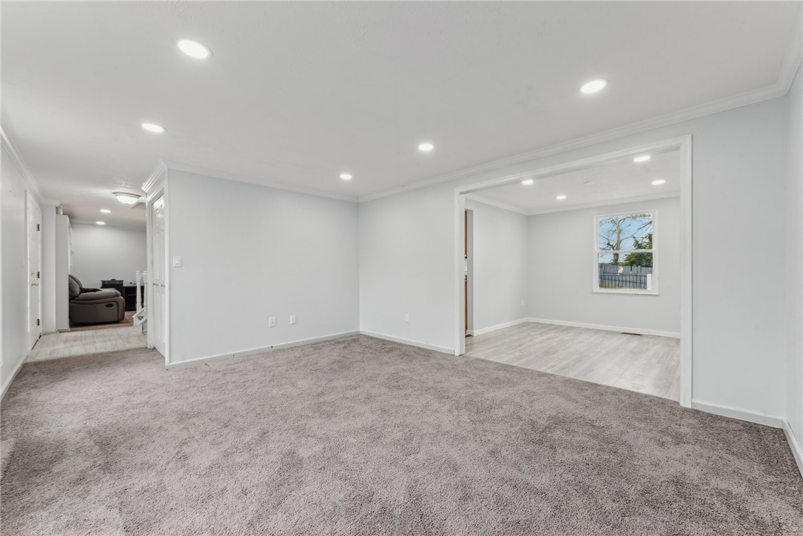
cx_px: 402
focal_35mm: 14
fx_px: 312
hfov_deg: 104.2
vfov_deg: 81.2
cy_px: 268
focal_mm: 14
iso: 50
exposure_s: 1/2.5
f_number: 11
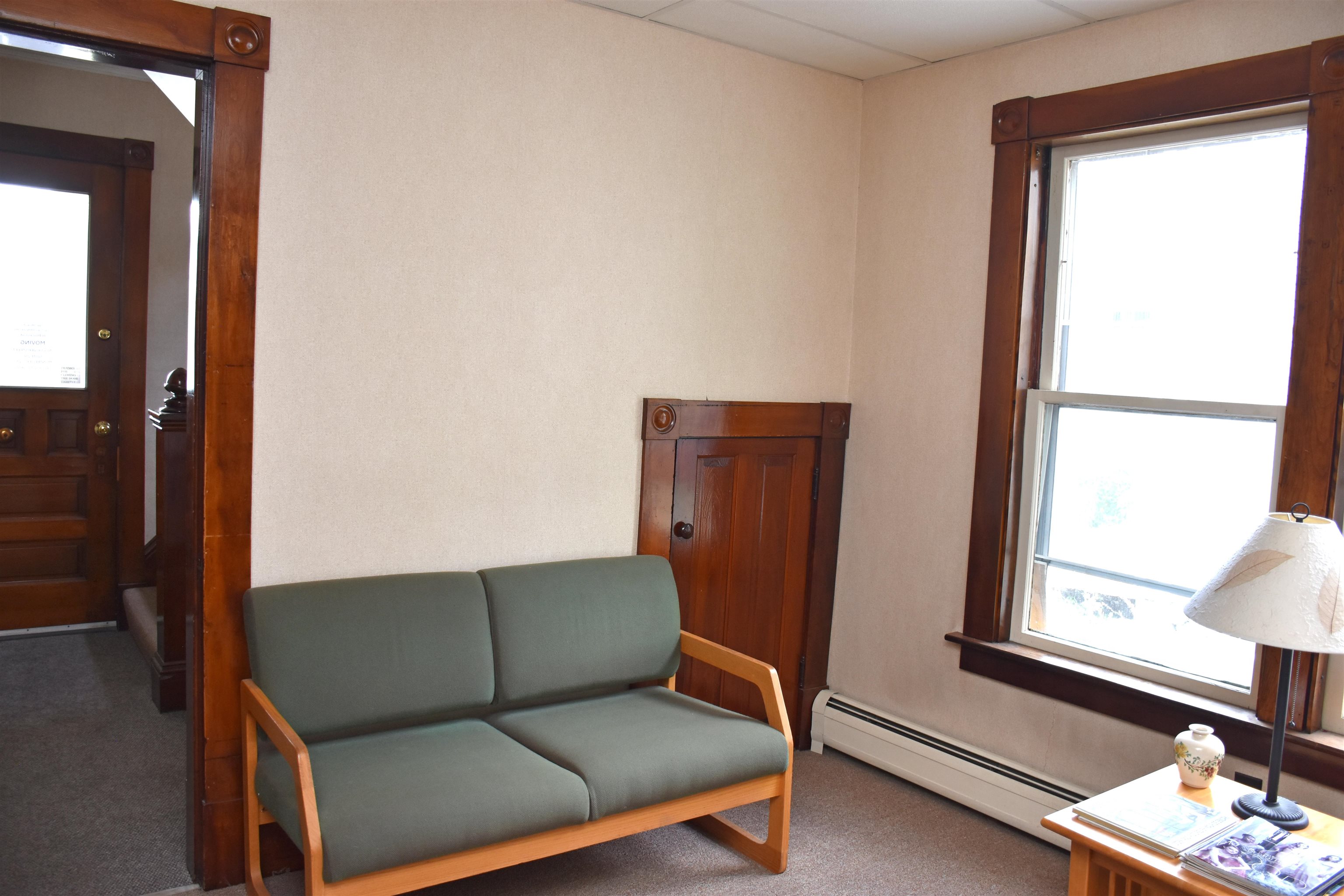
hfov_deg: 67.4
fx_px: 1008
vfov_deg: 47.9
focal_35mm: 27
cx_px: 672
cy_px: 448
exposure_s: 1/60
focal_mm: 18
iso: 500
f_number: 4
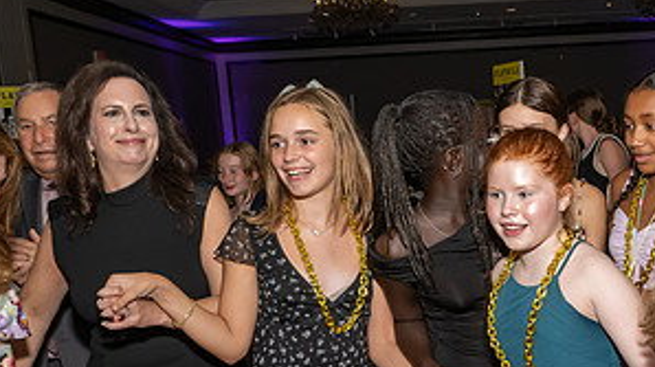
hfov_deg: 38.8
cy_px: 264
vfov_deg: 23.3
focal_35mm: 51
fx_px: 885
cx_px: 541
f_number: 8
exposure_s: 1/250
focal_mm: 17
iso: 1000
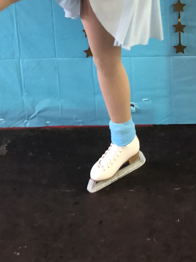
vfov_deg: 24.9
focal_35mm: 70
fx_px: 529
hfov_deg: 20.9
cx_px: 129
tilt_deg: -12.5
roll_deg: +5.3
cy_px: -56
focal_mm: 4
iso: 100
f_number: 1.8
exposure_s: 1/9
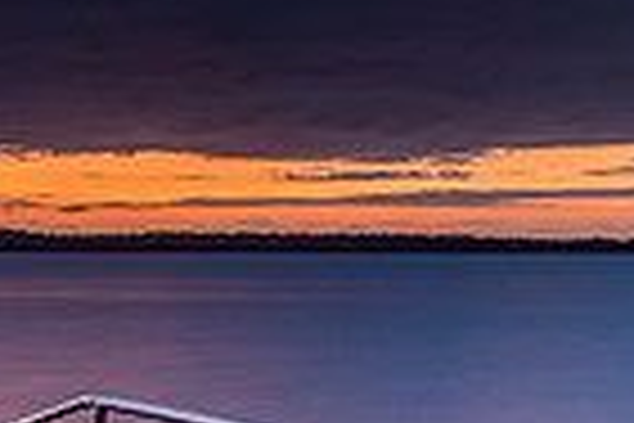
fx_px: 1761
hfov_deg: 16.2
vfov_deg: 13.5
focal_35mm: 100
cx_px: -607
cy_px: 439
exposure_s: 30
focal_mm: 16
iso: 200
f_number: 8
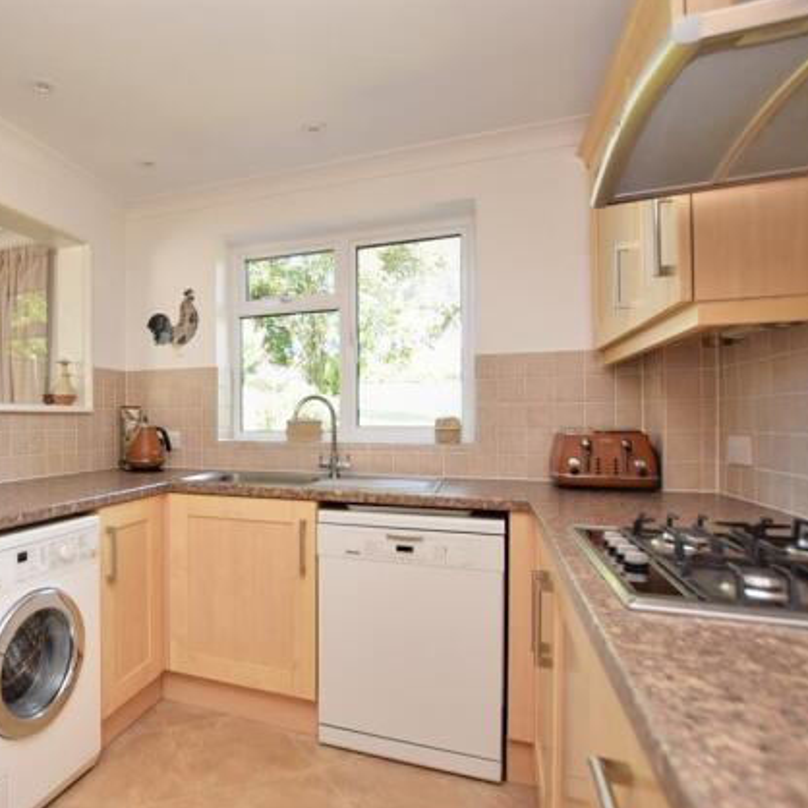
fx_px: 528
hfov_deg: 70.6
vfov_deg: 74.8
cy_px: 415
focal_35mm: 20
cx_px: 218
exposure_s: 1/80
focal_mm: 10
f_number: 5
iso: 250
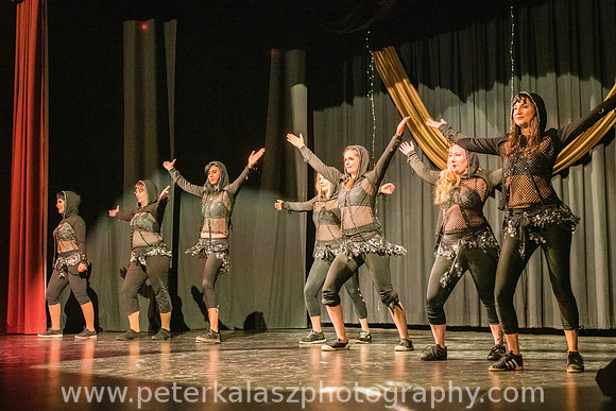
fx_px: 884
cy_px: 206
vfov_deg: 26.2
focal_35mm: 52
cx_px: 298
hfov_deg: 38.4
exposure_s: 1/320
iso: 3200
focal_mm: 50
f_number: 3.5
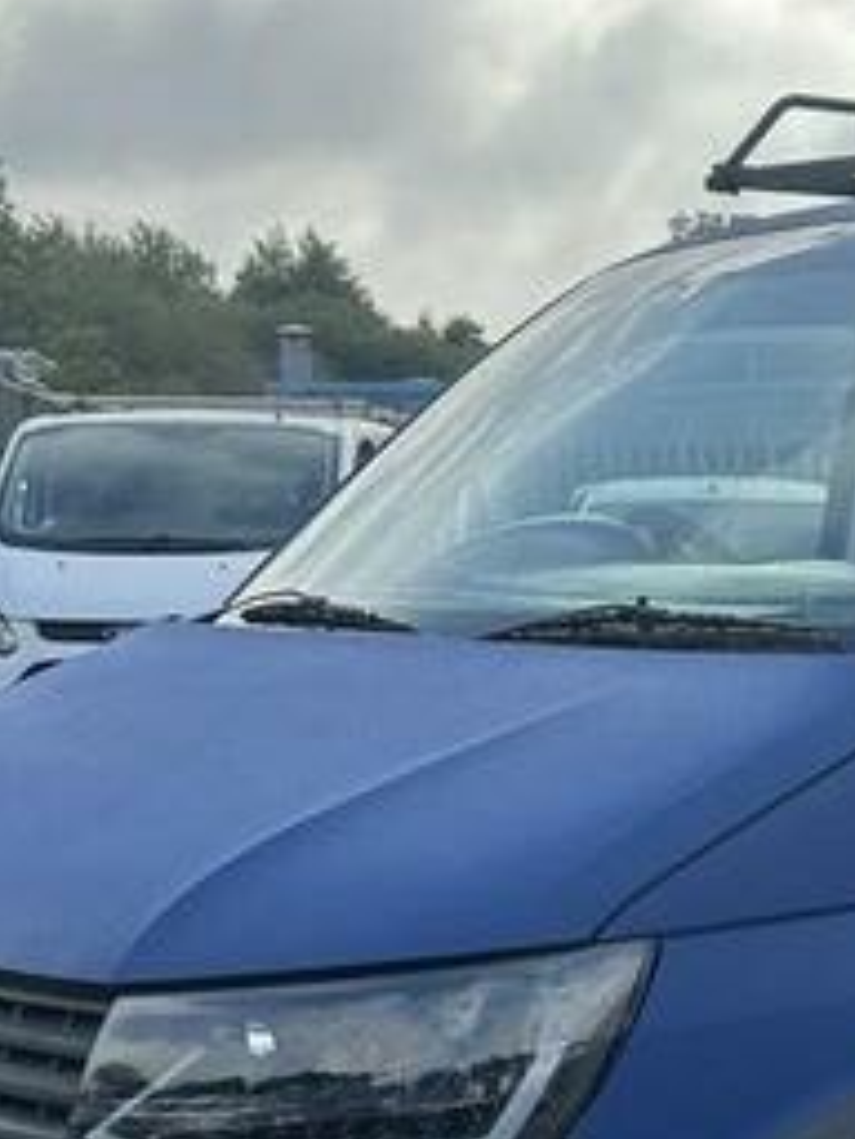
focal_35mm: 84
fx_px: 2766
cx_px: 989
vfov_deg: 22.7
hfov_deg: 16.9
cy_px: 1023
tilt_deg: -7.1
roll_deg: -3.1
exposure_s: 1/4348
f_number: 1.78
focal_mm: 6.86
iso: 80
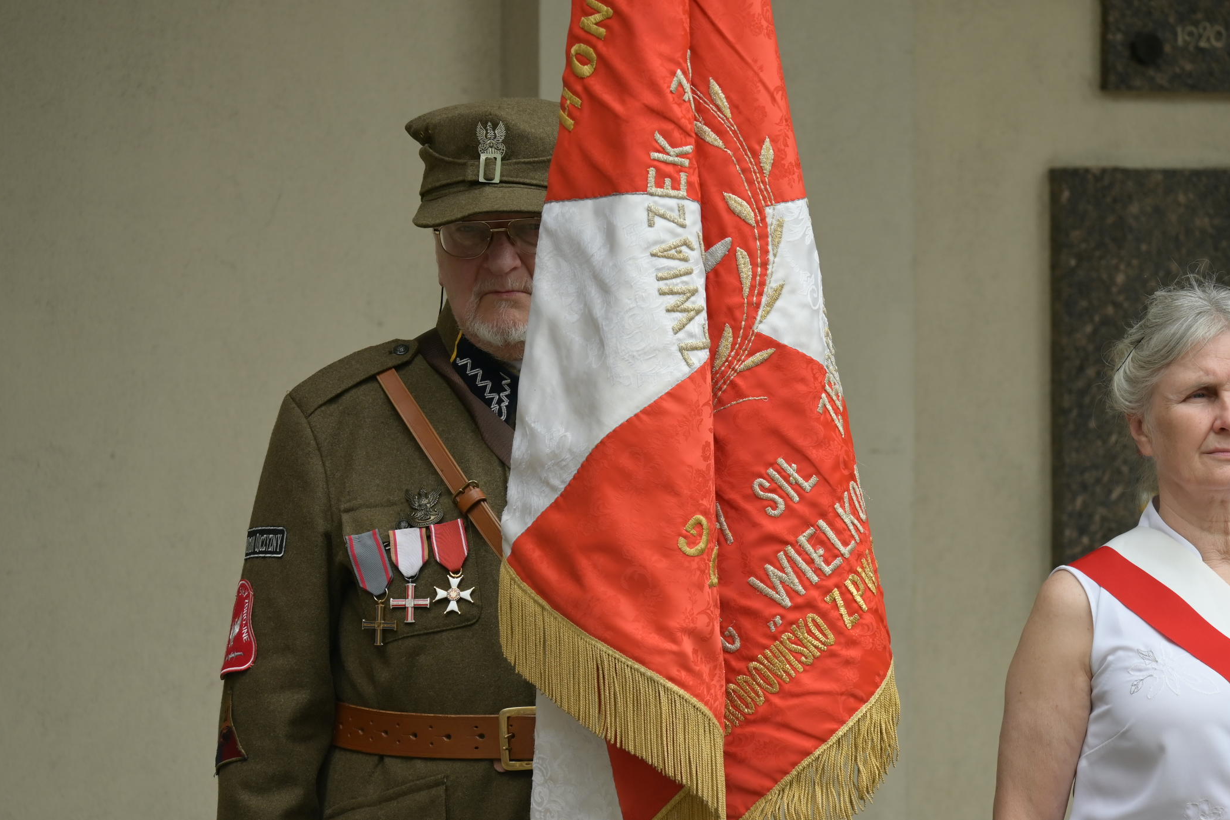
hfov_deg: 6.7
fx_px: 10581
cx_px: 757
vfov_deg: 4.4
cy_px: 466
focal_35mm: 310
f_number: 5.3
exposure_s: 1/400
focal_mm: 155
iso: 200
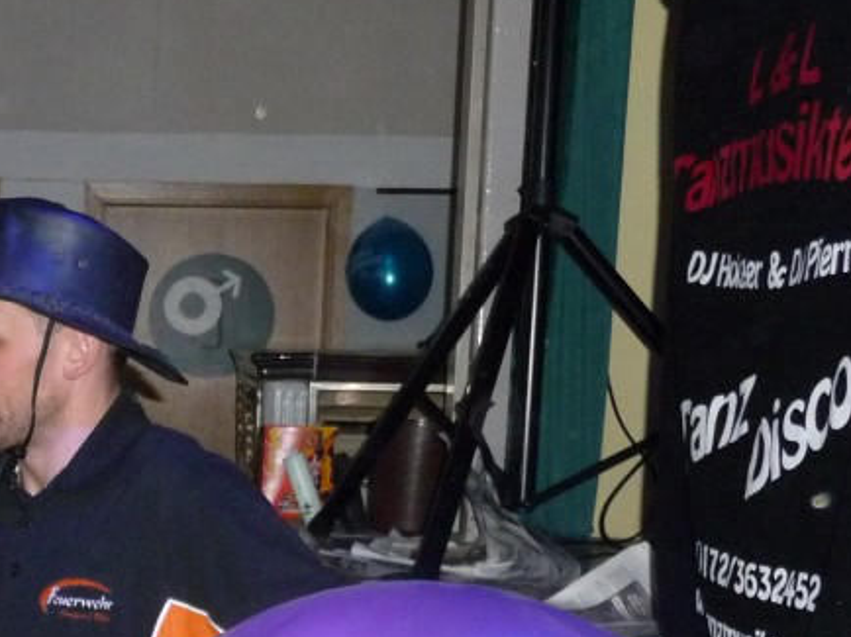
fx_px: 2088
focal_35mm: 85
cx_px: -31
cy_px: 631
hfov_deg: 22.0
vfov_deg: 17.0
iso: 400
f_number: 3.7
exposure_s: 1/30
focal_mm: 6
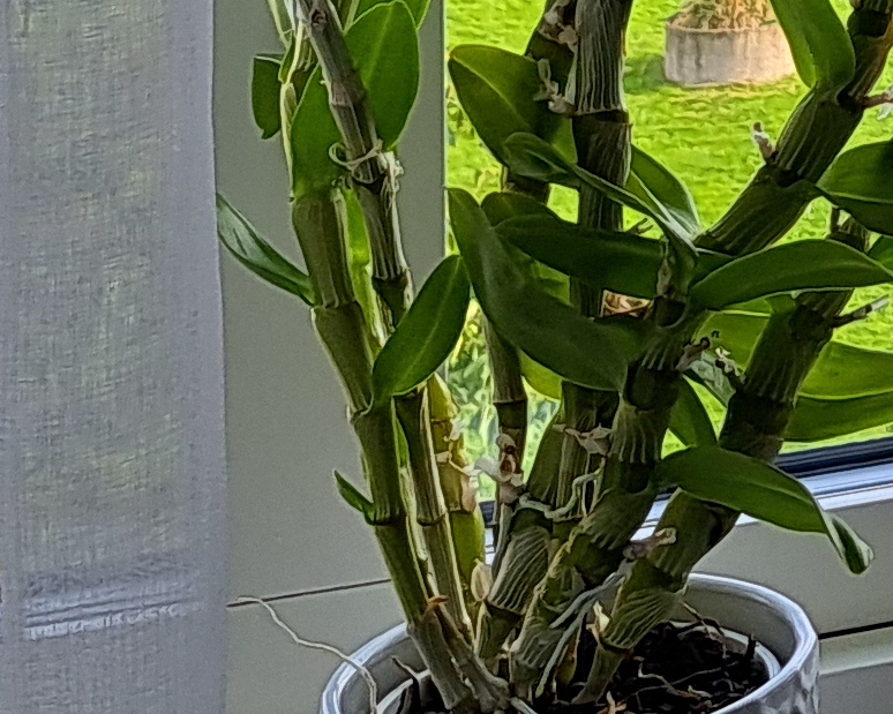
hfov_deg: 11.6
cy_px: -730
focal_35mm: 140
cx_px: 2050
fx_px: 3700
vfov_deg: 10.2
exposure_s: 1/133
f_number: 1.8
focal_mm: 5.23
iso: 50
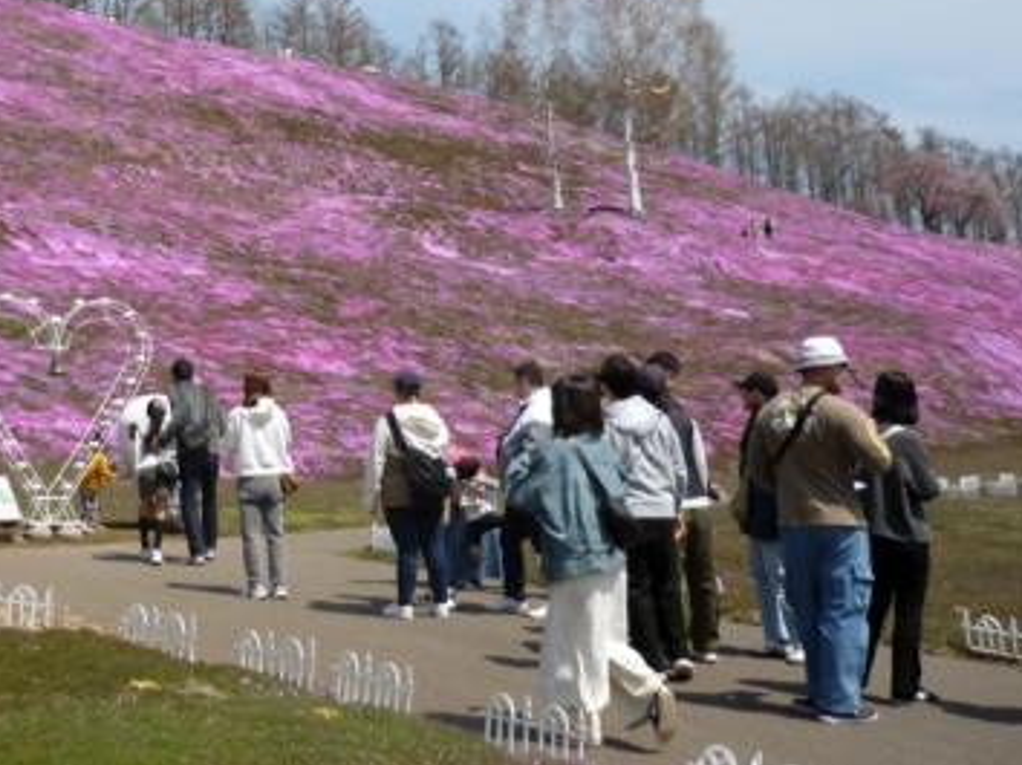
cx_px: 243
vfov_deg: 25.6
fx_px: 1652
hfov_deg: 33.6
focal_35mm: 56
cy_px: 144
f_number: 8
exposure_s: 1/200
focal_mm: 5.5
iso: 100
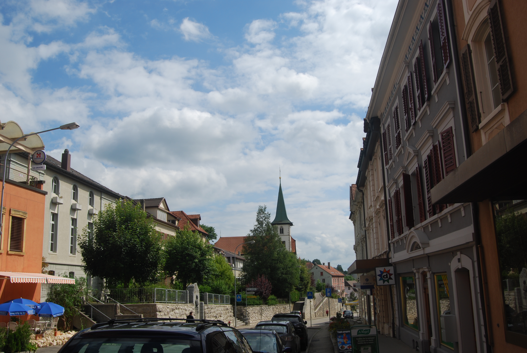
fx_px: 484
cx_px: 264
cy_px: 176
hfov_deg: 57.2
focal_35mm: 33
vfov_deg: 40.1
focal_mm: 22
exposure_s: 1/320
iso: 100
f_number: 9
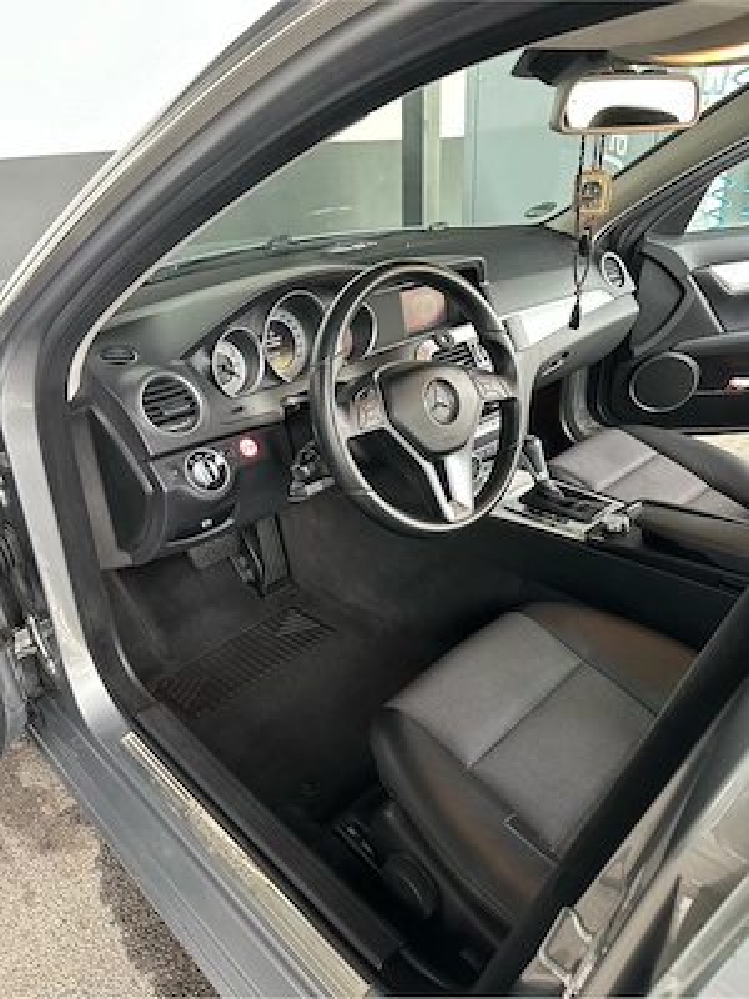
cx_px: 374
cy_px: 500
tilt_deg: -27.7
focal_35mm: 24
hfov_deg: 56.8
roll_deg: +1.9
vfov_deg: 71.6
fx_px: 692
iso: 500
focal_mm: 6.86
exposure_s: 1/60
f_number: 1.78
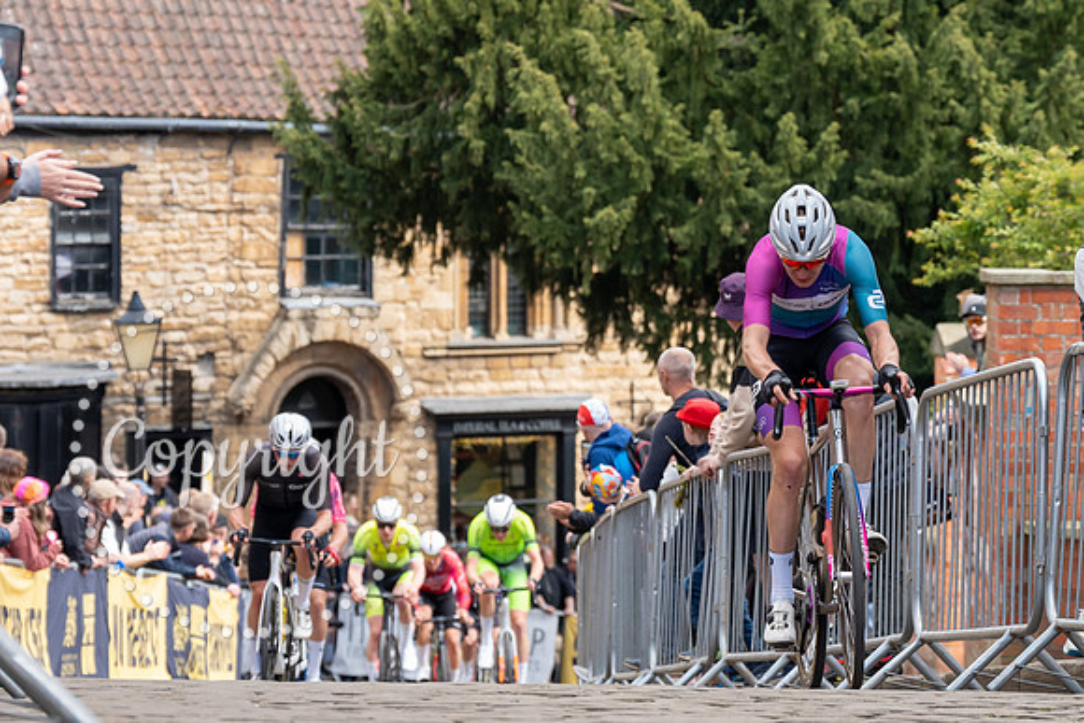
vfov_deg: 7.7
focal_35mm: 179
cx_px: 845
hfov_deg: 11.4
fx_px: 5401
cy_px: 159
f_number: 5
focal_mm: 115
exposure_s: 1/1000
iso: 1250
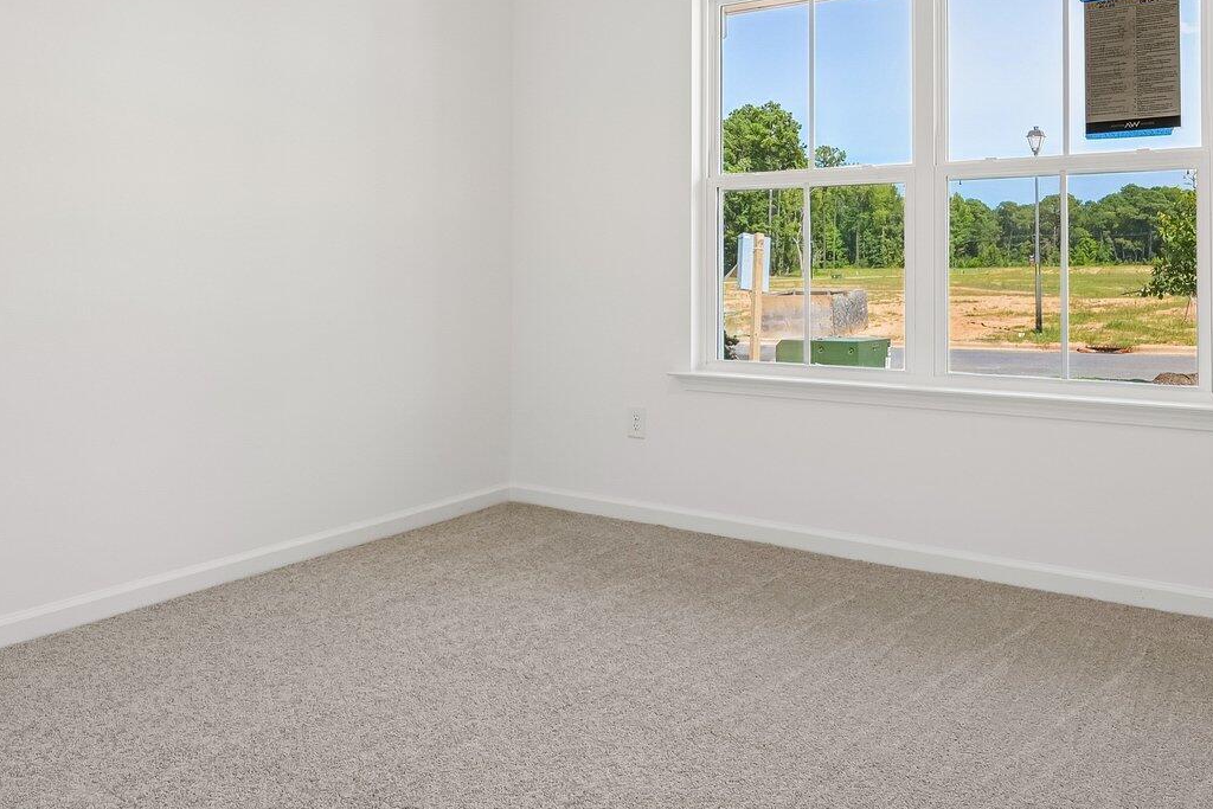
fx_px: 944
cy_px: 271
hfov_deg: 65.1
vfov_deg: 45.7
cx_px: 698
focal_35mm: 28
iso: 100
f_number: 8
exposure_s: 1/25
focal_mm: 14
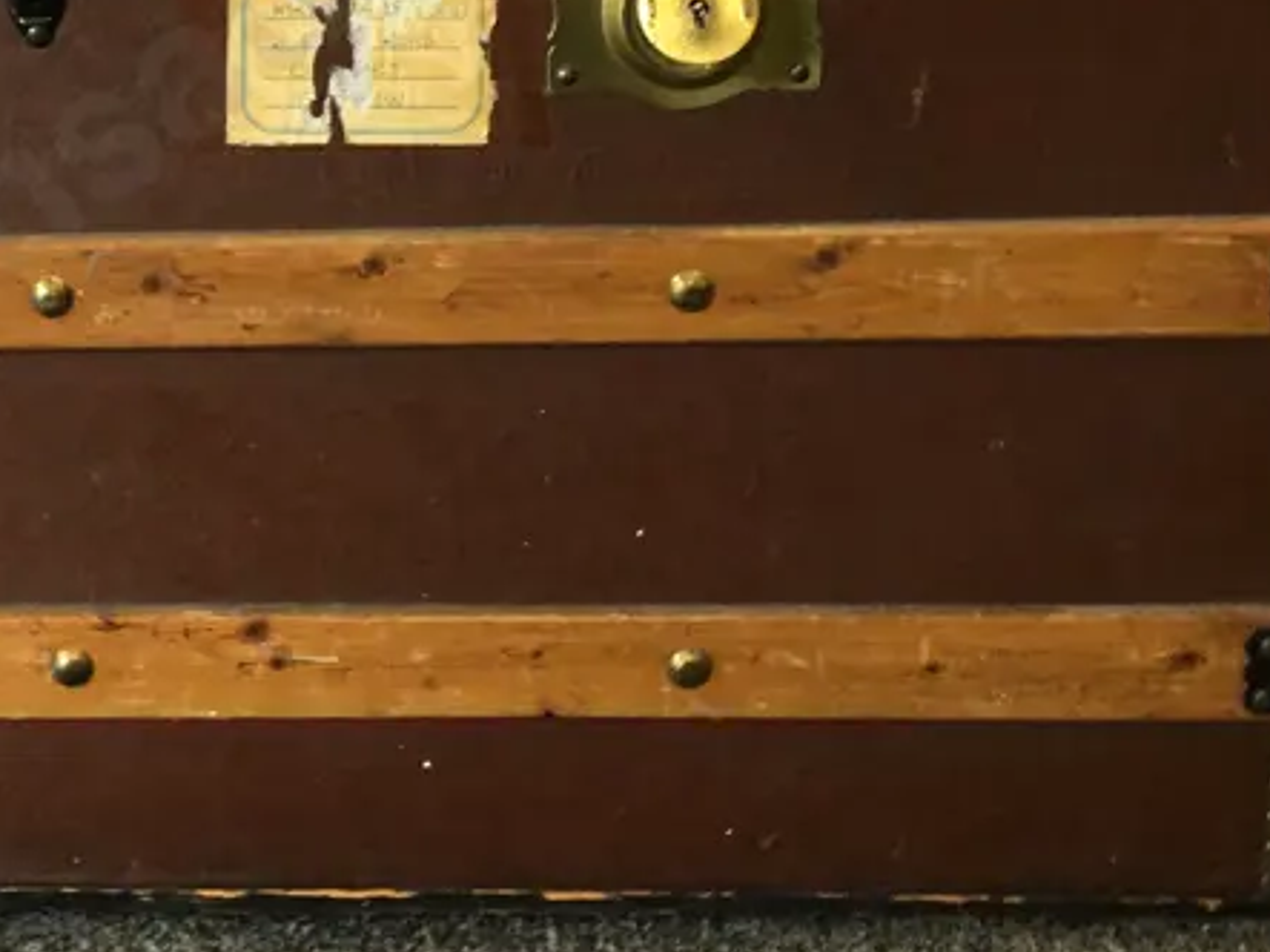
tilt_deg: -10.4
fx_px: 2457
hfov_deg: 27.7
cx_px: 75
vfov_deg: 21.6
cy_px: 166
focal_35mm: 67
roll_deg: +2.4
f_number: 2.2
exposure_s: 1/17
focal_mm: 4.15
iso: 64
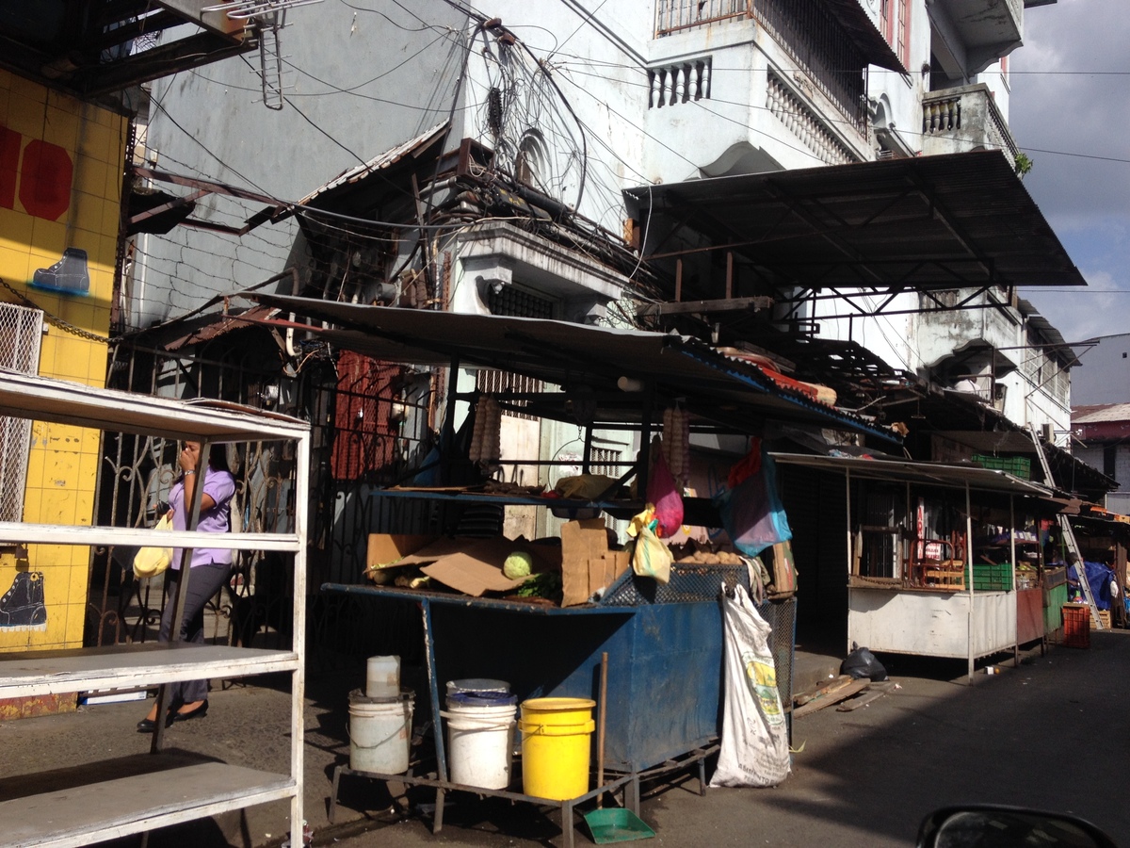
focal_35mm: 35
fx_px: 1143
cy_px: 424
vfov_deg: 40.7
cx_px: 565
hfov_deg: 52.6
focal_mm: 4.28
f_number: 2.4
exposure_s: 1/1905
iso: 50
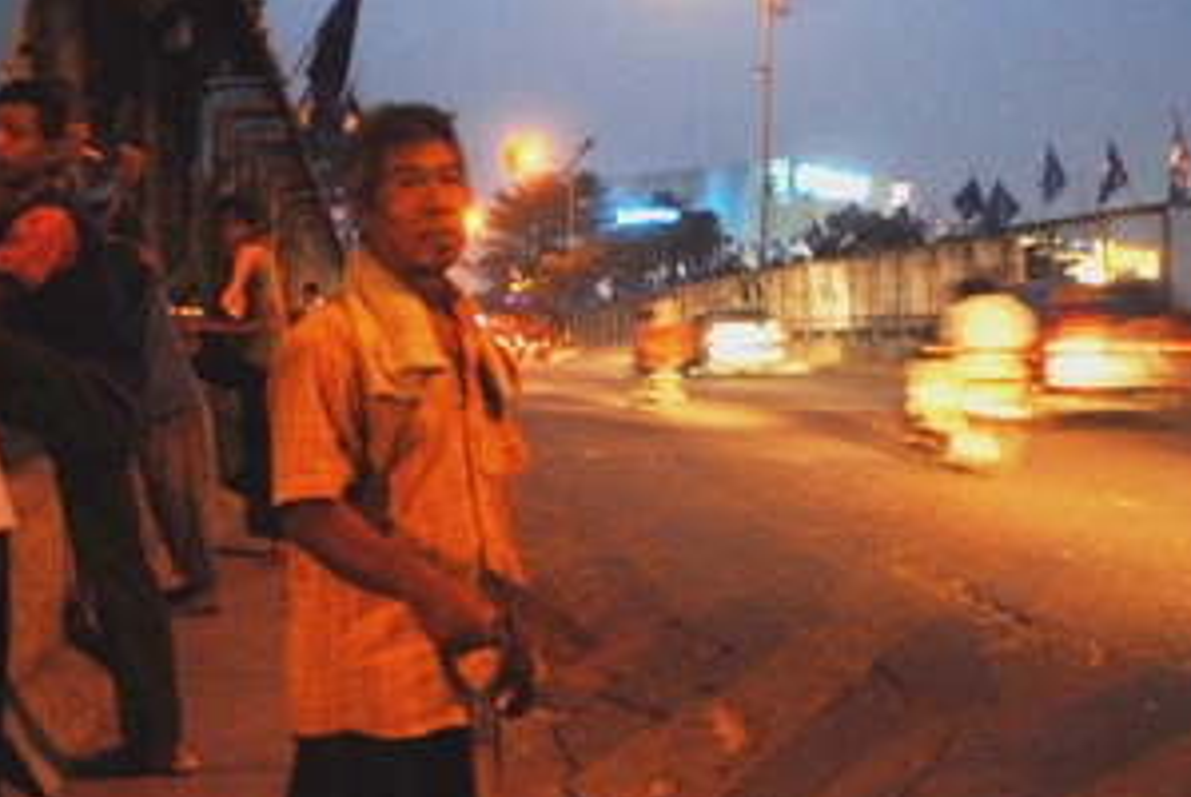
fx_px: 1490
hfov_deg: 43.6
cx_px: 617
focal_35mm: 45
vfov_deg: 29.7
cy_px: 530
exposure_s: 1/13
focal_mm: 20
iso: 800
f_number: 2.8
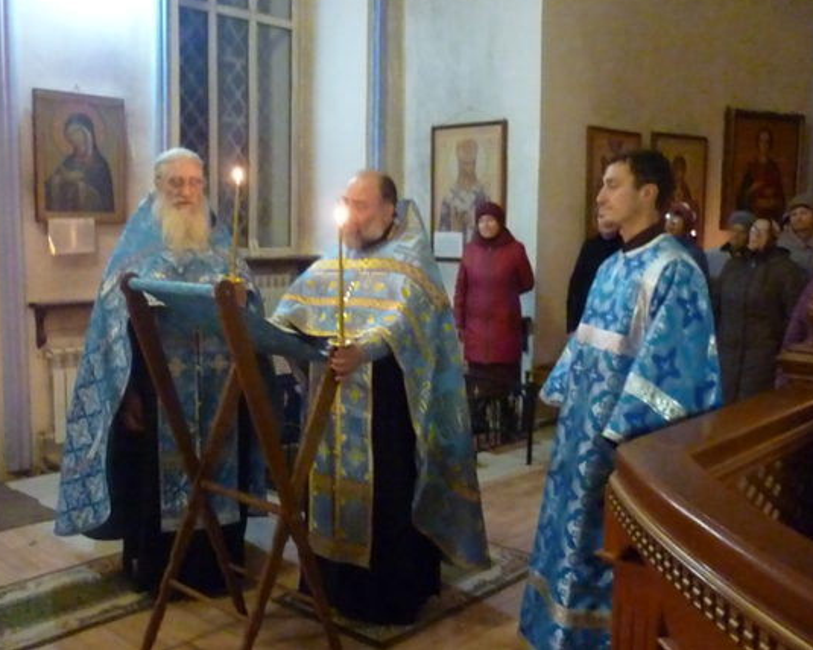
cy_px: 320
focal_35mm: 35
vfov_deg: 42.2
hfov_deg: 51.5
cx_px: 397
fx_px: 842
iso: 3200
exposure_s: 1/25
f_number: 2.8
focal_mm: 5.5
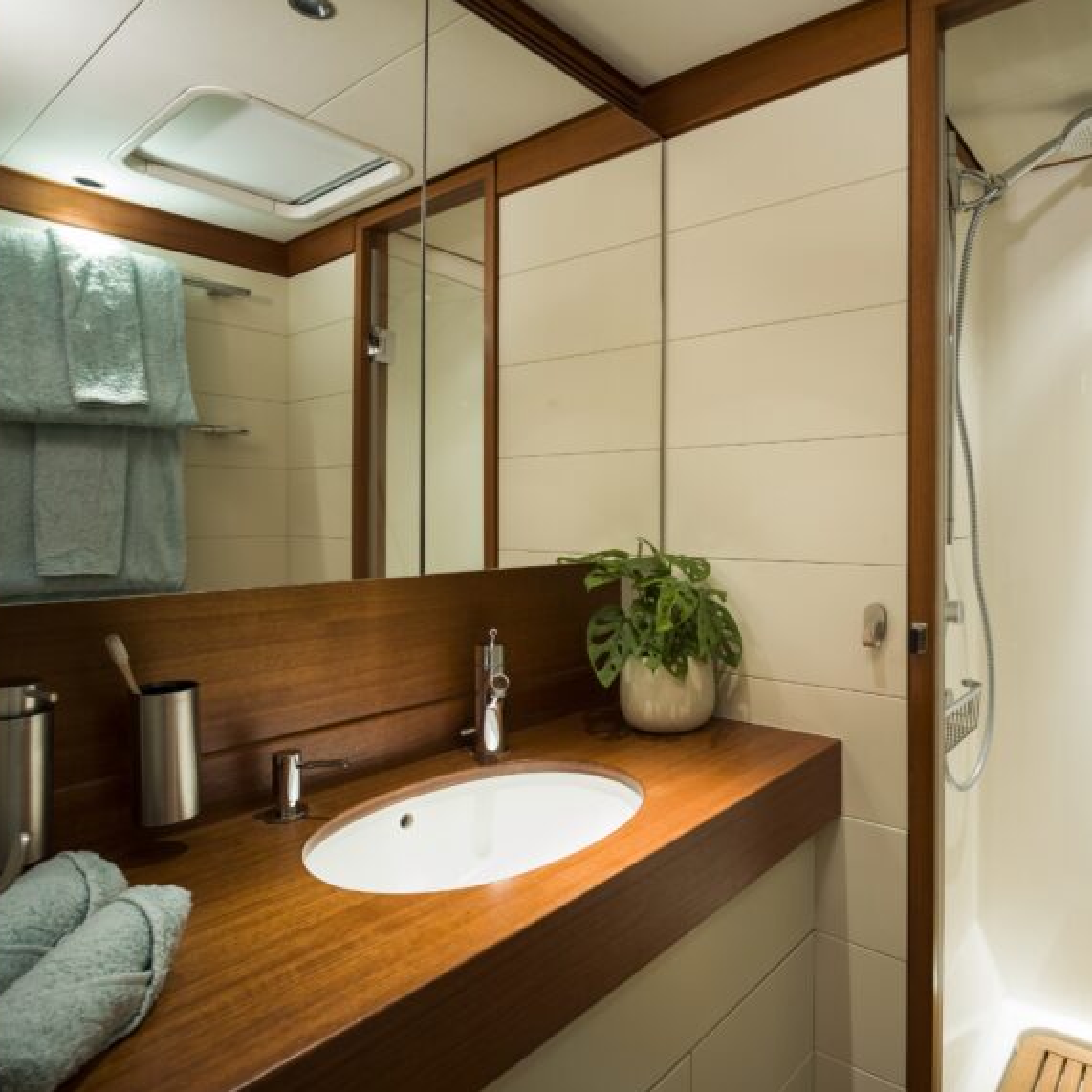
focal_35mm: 19
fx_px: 678
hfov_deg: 75.7
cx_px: 711
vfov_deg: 77.7
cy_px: 546
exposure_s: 1/1.43
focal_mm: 21
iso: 200
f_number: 11
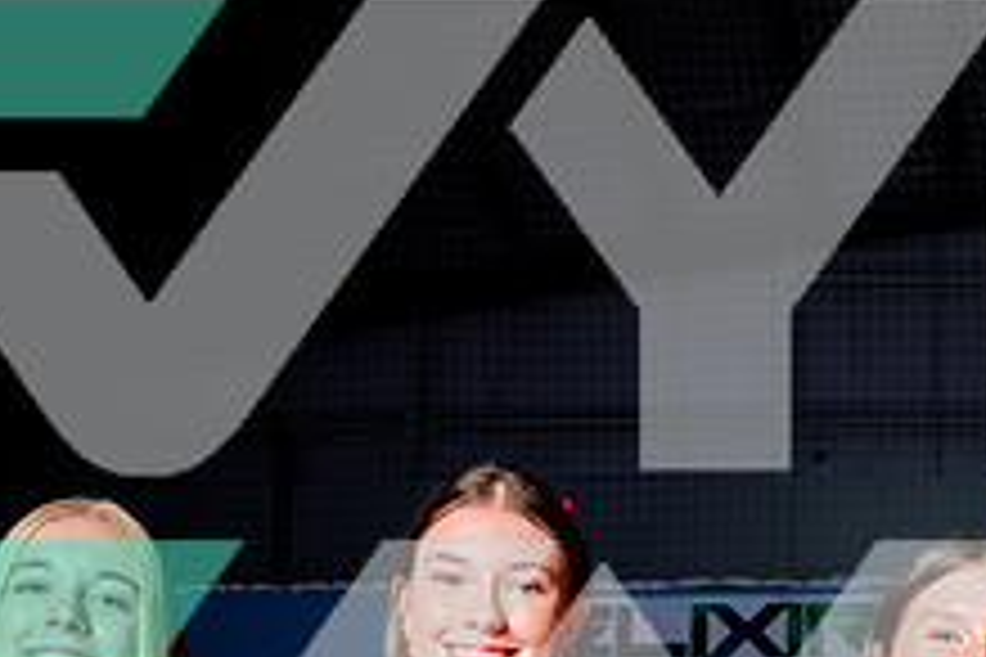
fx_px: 1780
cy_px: 781
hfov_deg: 29.5
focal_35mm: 65
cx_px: 918
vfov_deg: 19.7
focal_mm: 24
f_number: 5.6
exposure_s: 1/200
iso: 250
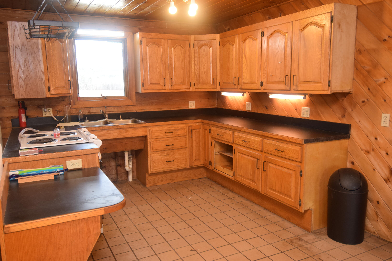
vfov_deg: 45.7
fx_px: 310
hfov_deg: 64.6
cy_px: 130
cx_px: 196
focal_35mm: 28
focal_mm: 19
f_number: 5
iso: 800
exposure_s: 1/100
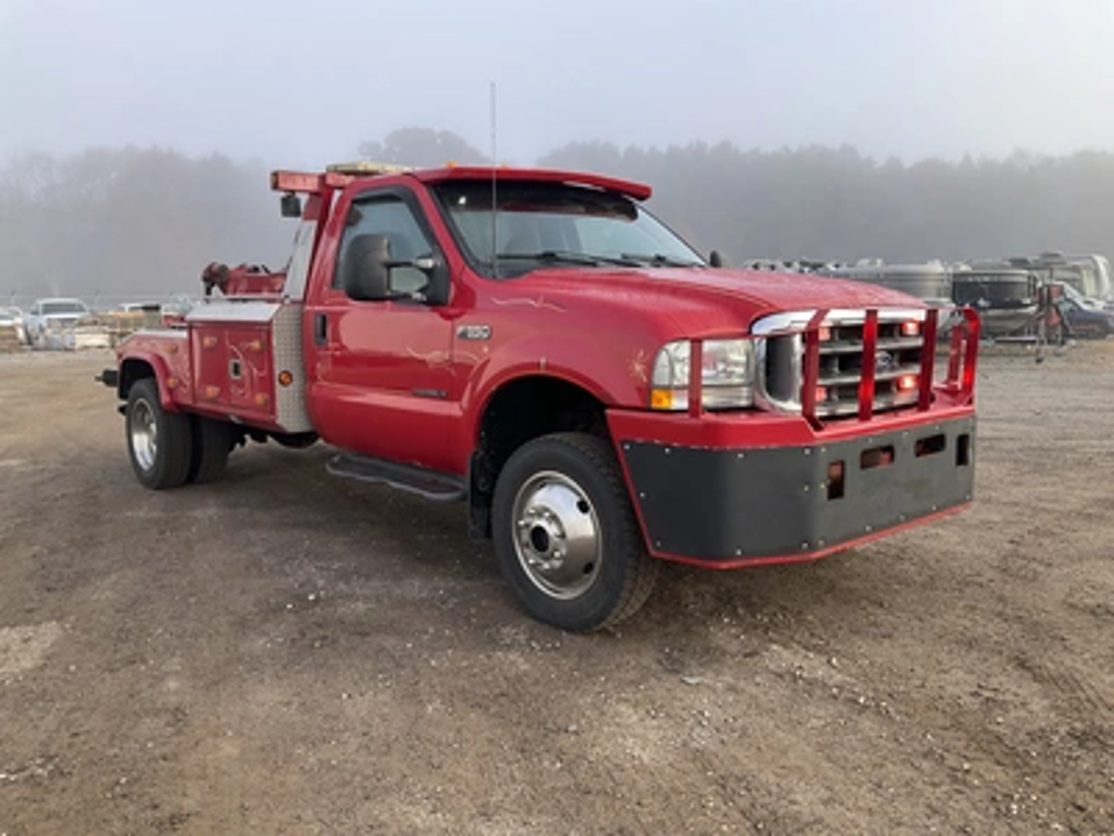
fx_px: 933
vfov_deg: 48.2
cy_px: 418
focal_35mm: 29
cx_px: 557
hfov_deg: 61.7
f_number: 1.8
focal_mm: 3
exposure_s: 1/435
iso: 25
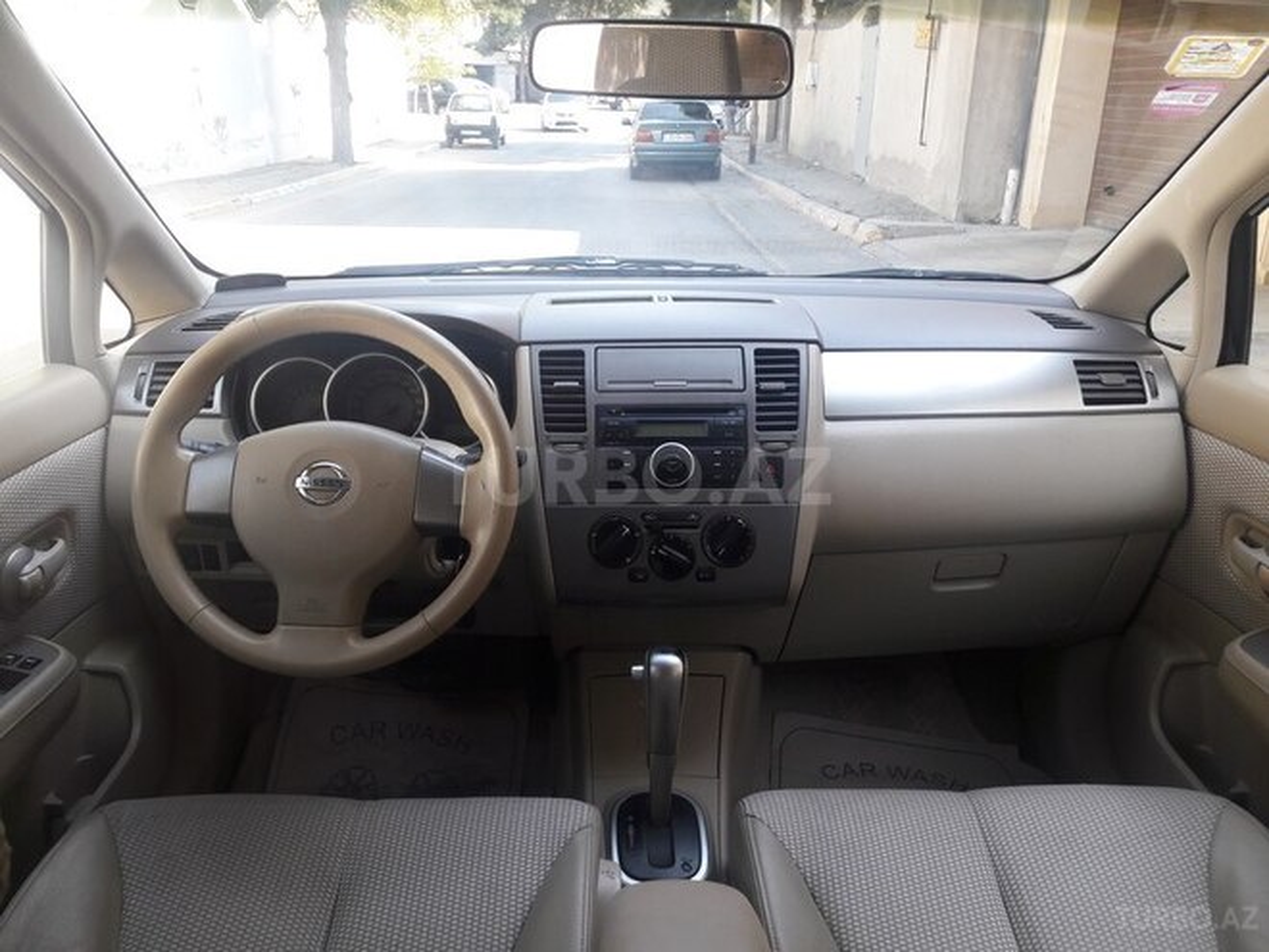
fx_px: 1026
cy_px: 476
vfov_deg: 49.7
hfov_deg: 63.4
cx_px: 634
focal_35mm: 28
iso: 50
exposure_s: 1/100
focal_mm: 3.7
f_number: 1.9
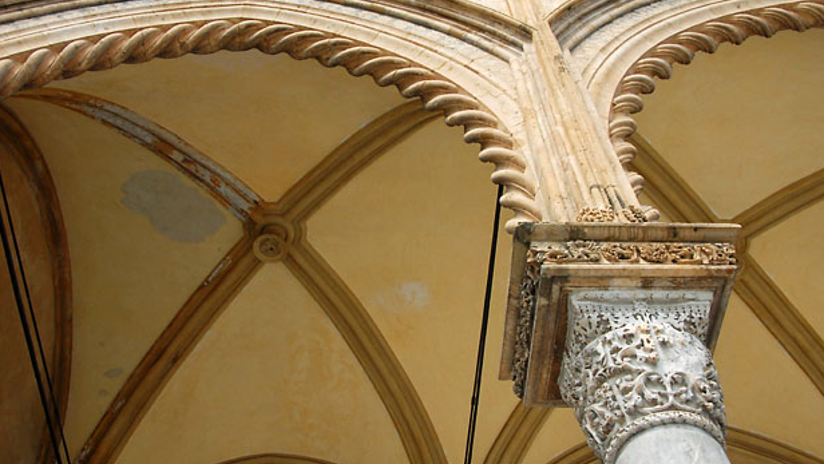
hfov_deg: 52.8
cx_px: 412
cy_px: 188
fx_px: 831
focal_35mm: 38
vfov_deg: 31.1
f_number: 4.5
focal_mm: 24
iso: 400
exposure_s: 1/1500
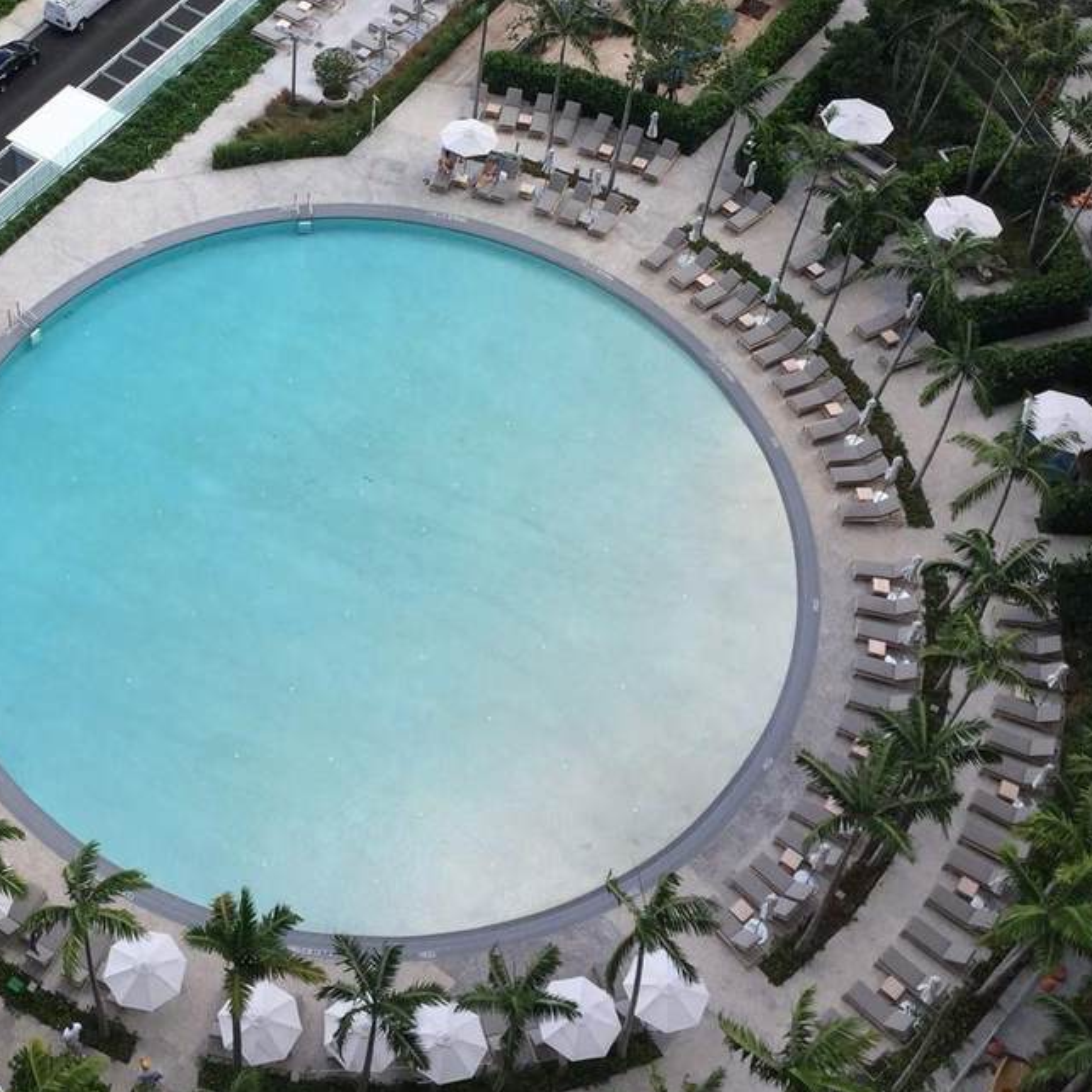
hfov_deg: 32.6
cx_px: 233
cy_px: 323
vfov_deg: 33.0
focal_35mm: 51
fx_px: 1820
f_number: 2.2
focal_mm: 4.15
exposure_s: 1/706
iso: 32
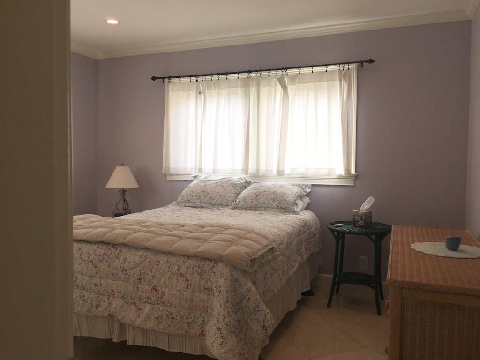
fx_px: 402
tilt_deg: -3.3
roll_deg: -2.1
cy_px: 180
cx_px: 240
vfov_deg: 48.2
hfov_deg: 61.7
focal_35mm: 29
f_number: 2.2
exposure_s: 1/120
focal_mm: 4.15
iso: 32
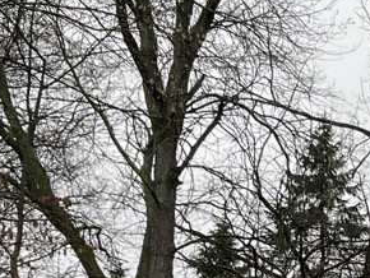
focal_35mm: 128
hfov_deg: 15.1
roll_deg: -1.4
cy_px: 352
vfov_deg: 11.3
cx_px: 388
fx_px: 1369
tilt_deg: +7.0
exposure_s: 1/191
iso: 16
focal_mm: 3
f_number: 1.8
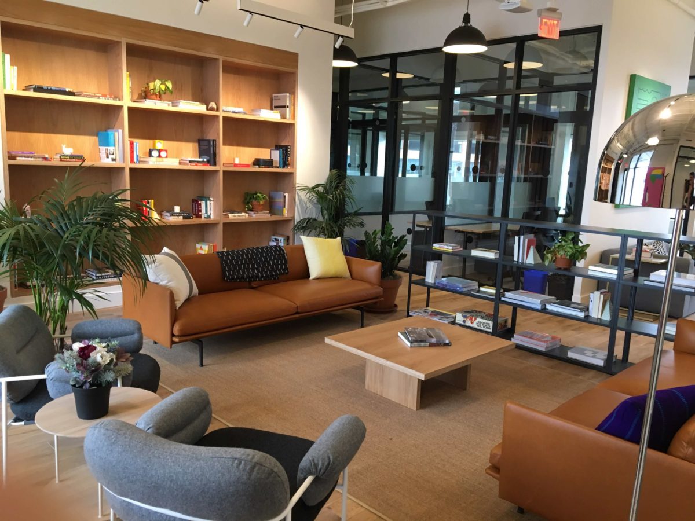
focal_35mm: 29
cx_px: 348
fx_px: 582
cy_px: 260
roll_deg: -1.9
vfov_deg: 48.2
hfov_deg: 61.7
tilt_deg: -9.6
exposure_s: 1/30
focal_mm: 4.15
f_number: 2.2
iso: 100
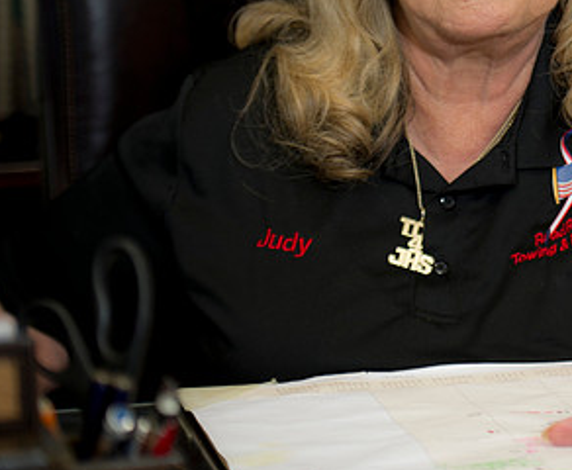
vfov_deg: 7.0
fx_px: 3867
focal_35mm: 226
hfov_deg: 8.4
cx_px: 576
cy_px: 136
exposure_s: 1/80
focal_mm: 98
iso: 400
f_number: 2.8
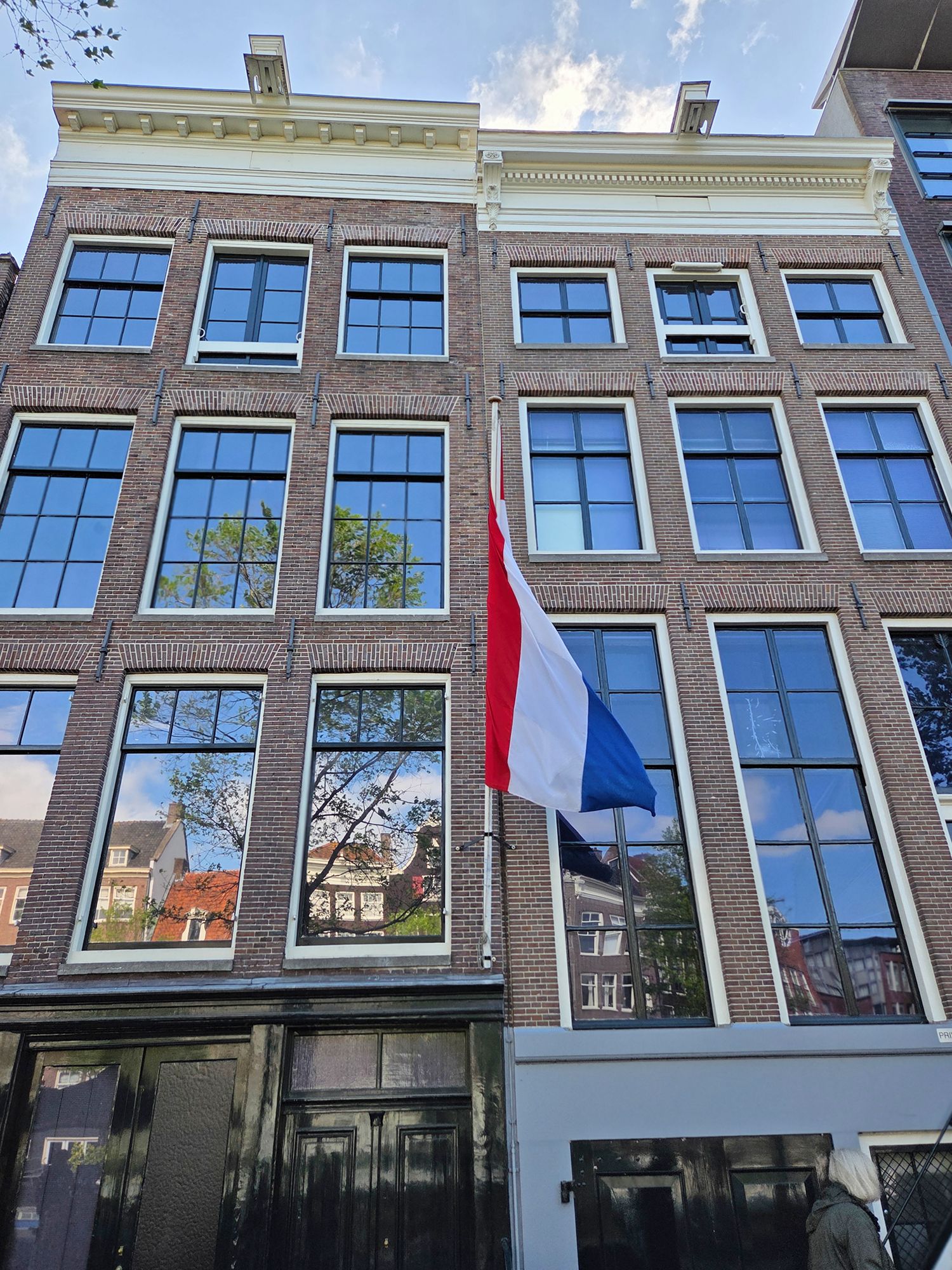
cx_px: 476
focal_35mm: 23
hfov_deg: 58.9
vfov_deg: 73.9
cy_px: 635
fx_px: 843
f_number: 1.8
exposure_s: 1/2289
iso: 80
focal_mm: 5.4
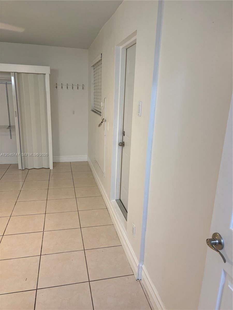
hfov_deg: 53.1
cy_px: 155
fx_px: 233
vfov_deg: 67.3
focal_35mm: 26
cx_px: 116
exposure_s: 1/60
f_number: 1.6
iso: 160
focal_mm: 5.96
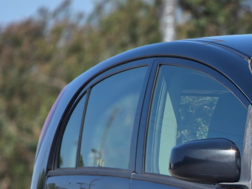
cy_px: 253
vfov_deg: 4.0
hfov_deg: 5.3
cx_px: 388
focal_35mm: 369
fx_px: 2687
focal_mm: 18.6
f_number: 3.4
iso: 32
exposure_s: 1/433
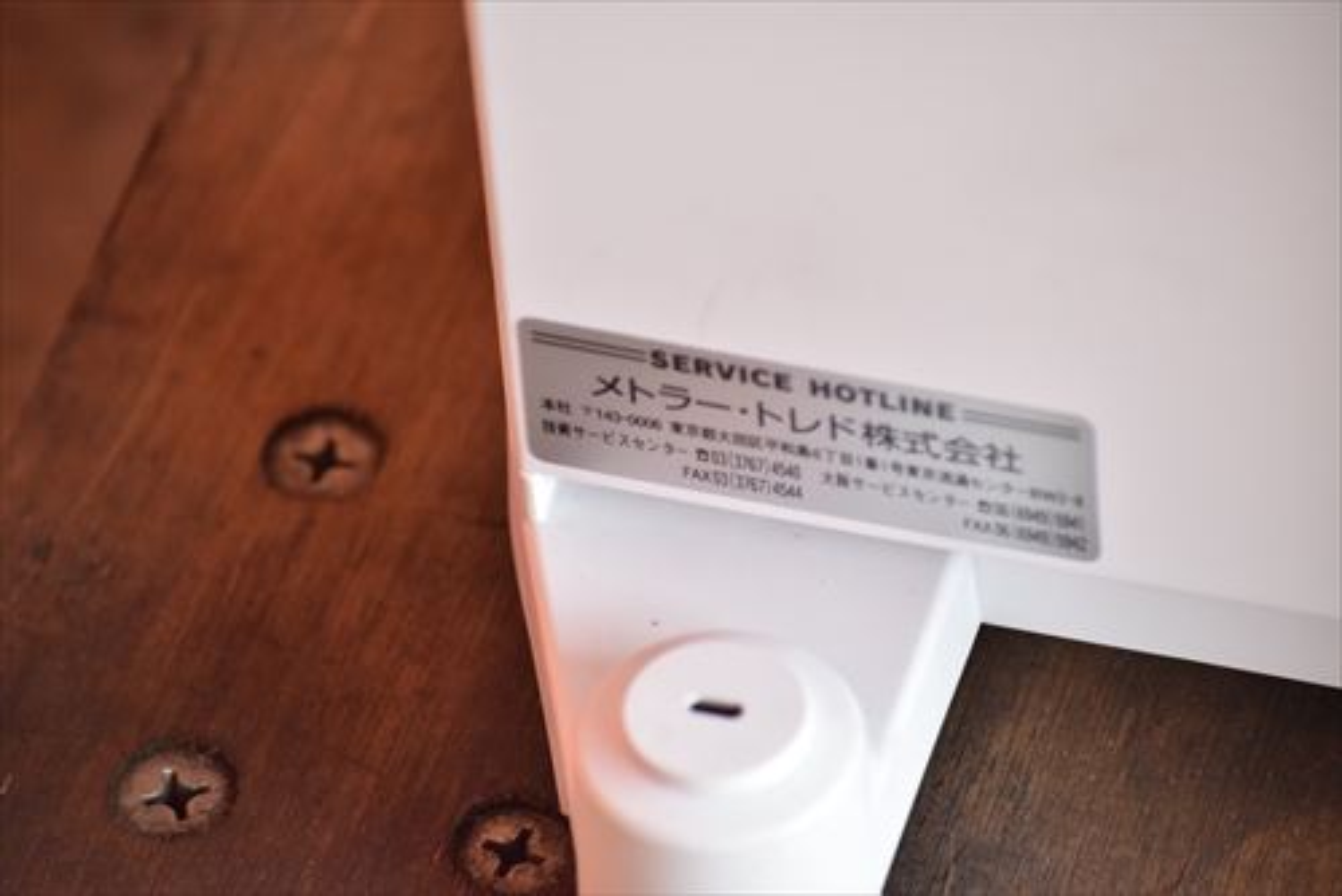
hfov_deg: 7.6
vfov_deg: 5.1
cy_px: 448
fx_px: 10070
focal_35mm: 270
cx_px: 671
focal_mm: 180
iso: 1250
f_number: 6.3
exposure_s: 1/100
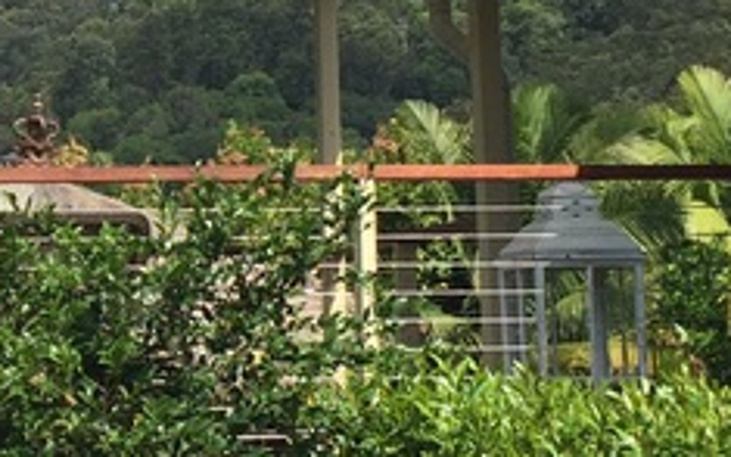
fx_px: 2670
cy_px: 109
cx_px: -96
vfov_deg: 9.8
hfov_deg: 15.1
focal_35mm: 134
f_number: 2.2
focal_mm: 4.15
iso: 32
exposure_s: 1/1980
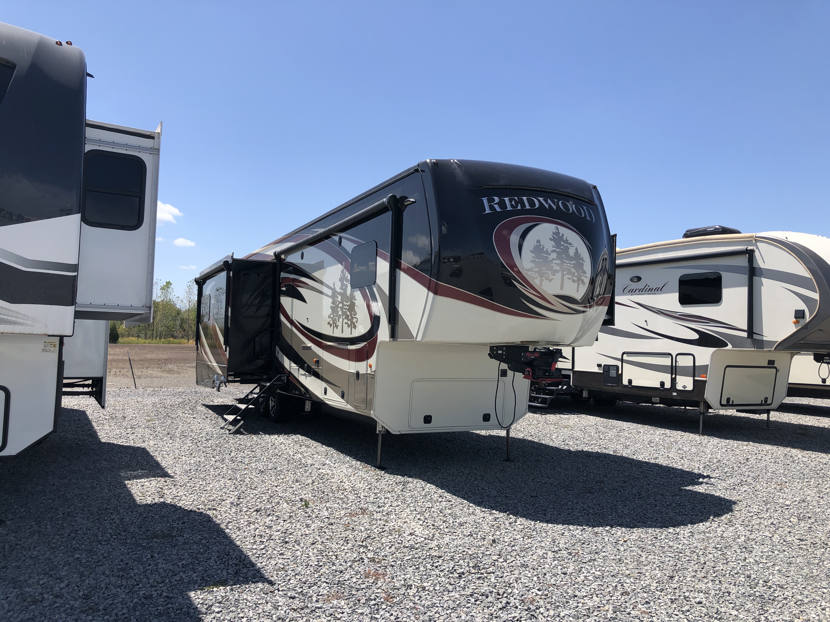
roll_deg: -1.7
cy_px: 311
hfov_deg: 63.4
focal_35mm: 28
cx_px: 415
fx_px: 671
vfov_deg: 49.7
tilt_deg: +0.8
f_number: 1.8
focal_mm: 3.99
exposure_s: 1/1919
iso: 20
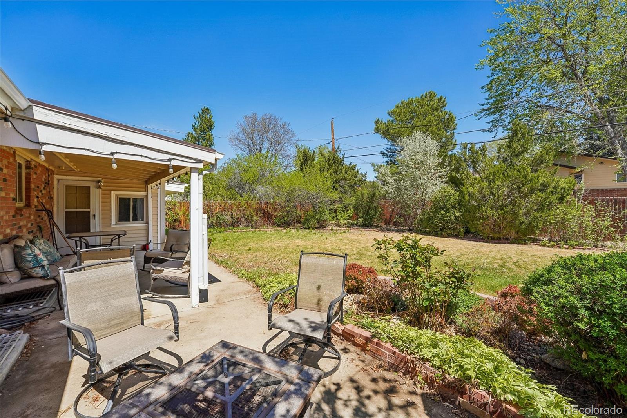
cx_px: 314
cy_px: 209
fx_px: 244
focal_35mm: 14
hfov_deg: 104.3
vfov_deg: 81.2
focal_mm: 14
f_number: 8
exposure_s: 1/200
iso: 100
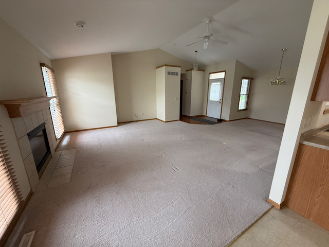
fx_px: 133
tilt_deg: -13.1
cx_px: 164
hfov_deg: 102.1
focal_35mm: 14
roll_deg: +0.4
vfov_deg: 85.7
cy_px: 124
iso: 200
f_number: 2.2
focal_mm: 2.22
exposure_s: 1/60
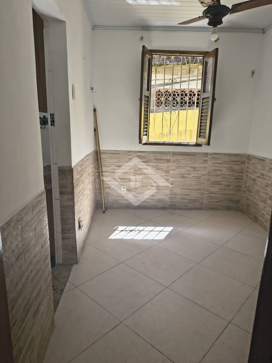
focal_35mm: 24
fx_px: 251
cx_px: 136
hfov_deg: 56.8
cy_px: 182
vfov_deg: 71.6
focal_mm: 5.56
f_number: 1.8
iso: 100
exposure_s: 1/231
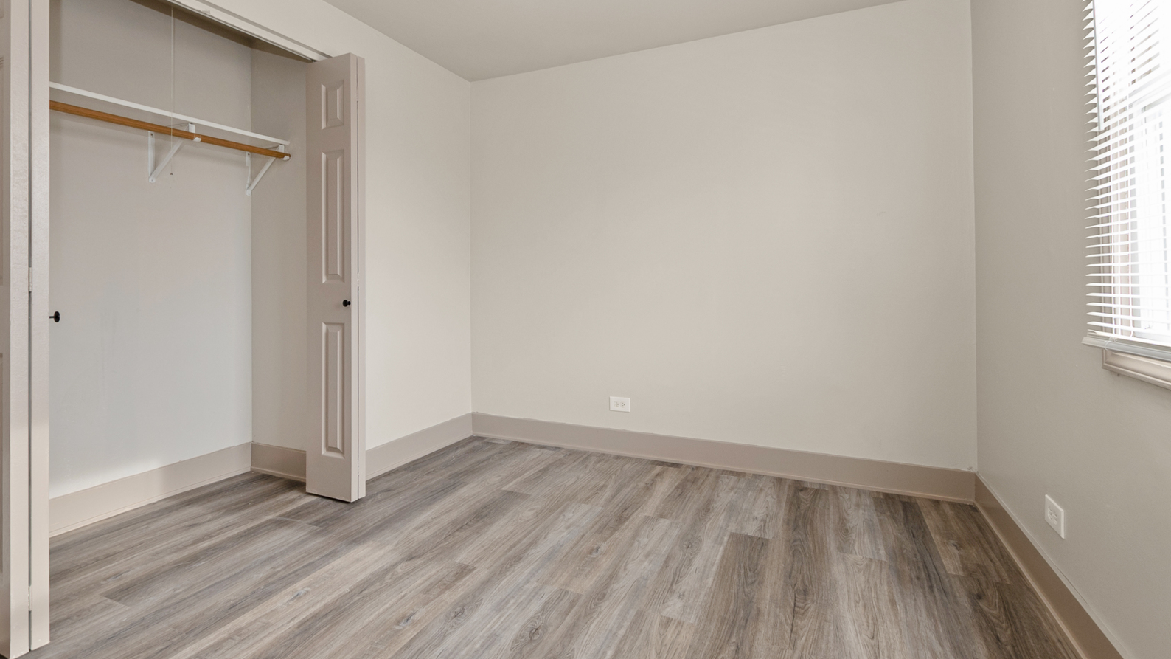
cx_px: 591
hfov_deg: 99.4
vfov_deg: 66.7
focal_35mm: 16
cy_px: 280
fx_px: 497
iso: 320
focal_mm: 10
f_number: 7.1
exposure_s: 1/13
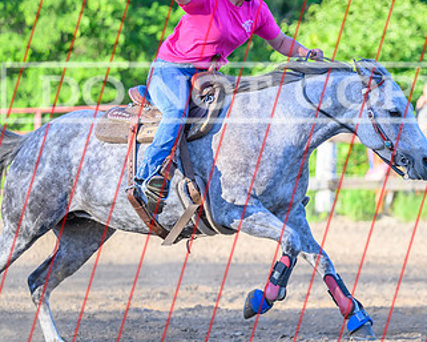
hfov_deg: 7.7
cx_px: 331
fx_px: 3160
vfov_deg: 6.2
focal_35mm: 250
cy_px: 145
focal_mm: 115
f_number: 2.8
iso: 900
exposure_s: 1/2500
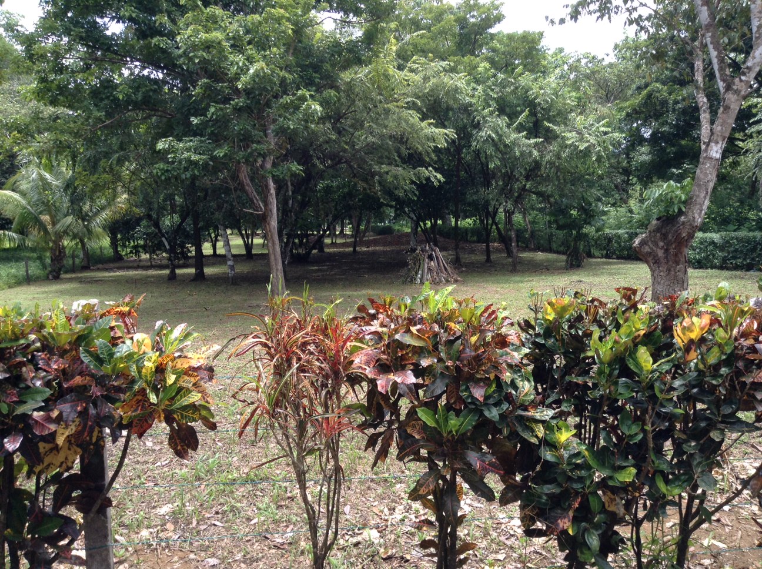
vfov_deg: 42.8
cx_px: 381
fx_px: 725
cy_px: 284
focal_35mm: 33
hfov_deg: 55.4
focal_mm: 3.3
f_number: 2.4
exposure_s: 1/290
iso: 32
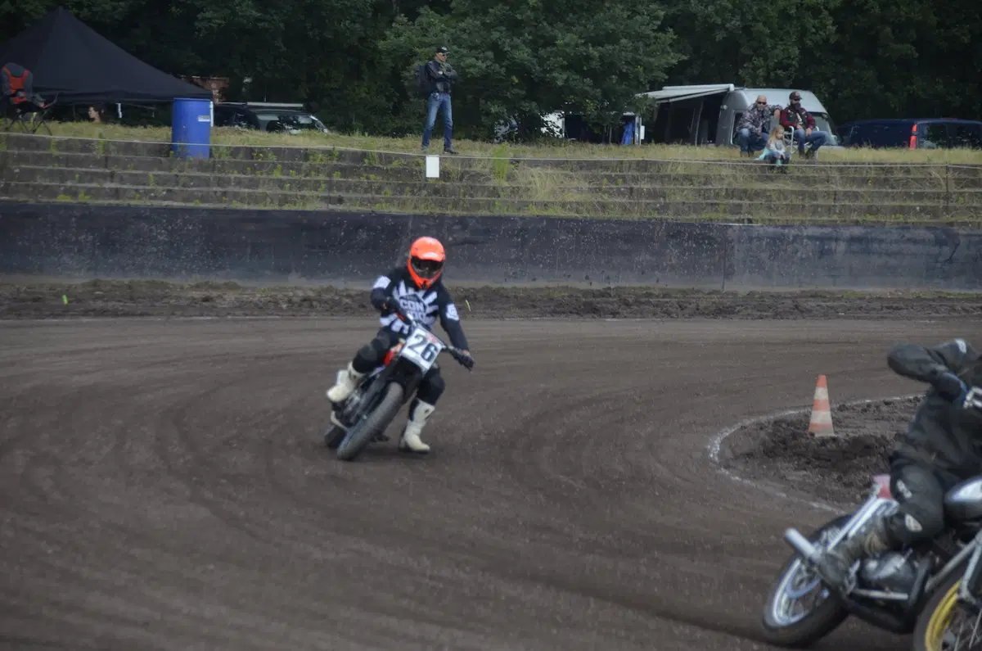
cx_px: 491
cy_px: 326
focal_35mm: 195
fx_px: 5309
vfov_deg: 7.0
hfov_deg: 10.6
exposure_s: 1/1000
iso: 640
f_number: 5.6
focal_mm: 130
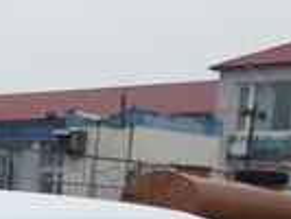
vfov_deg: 10.1
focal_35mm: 139
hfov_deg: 13.9
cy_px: 402
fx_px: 1170
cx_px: -18
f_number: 1.9
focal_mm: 3.7
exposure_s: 1/352
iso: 64
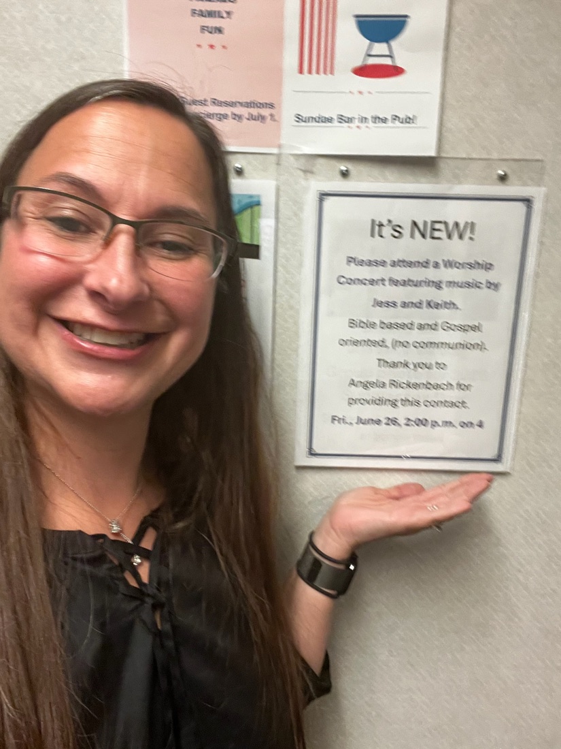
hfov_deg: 46.8
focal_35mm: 30
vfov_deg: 60.0
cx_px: 280
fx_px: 648
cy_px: 374
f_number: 2.2
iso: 400
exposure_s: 1/30
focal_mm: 2.71
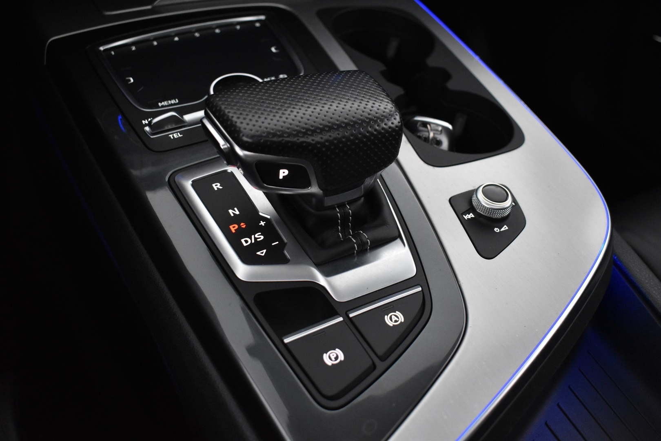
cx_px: 330
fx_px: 688
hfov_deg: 51.3
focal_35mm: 38
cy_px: 220
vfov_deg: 35.5
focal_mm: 25
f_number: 4
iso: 2500
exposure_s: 1/40
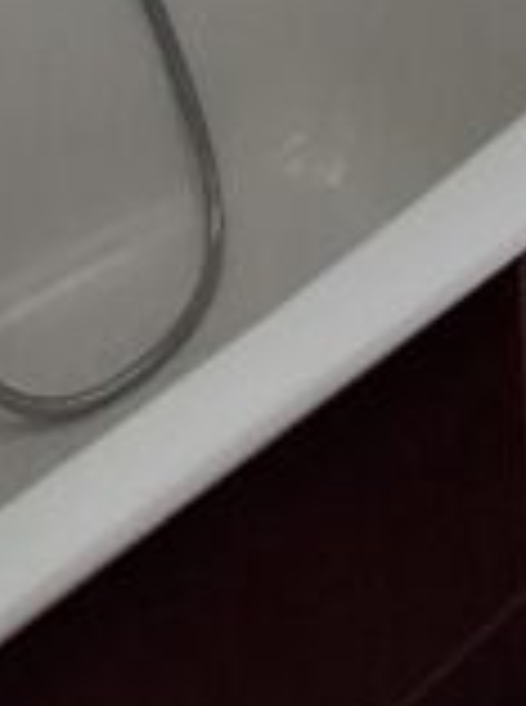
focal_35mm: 85
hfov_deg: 17.1
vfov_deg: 14.9
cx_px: 463
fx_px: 1729
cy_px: -958
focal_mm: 1.74
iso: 125
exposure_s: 1/40
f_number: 2.2
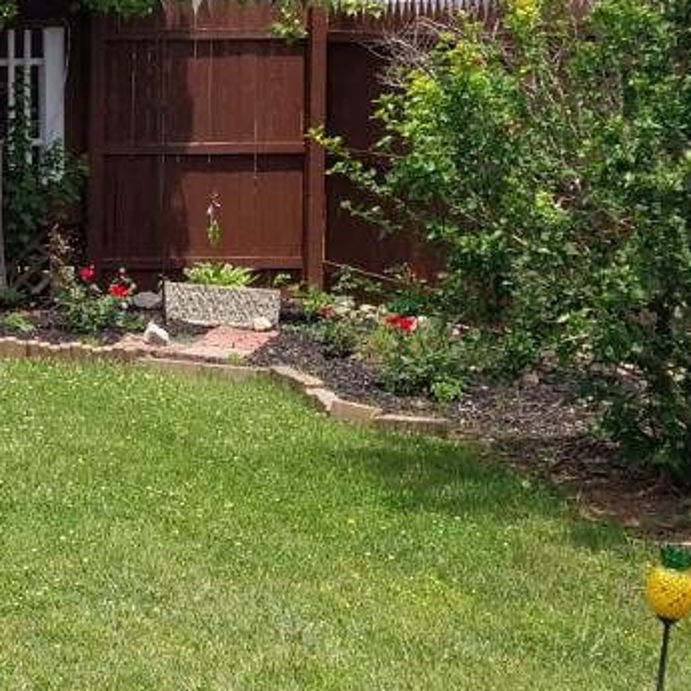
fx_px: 2258
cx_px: -407
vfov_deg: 17.0
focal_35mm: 100
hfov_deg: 15.7
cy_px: 7
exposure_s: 1/753
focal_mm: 4
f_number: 1.8
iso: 20
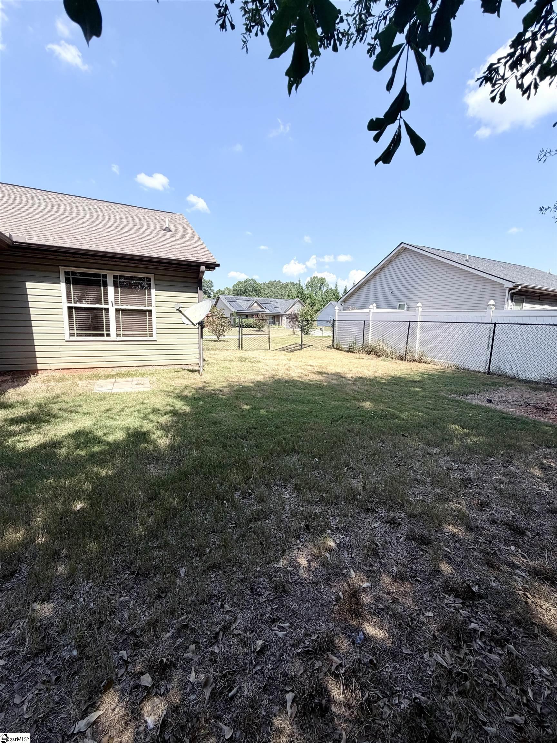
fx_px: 300
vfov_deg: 102.1
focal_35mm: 14
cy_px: 372
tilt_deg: -7.7
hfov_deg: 85.7
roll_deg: -1.7
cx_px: 278
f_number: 2.2
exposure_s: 1/770
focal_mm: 2.22
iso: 40
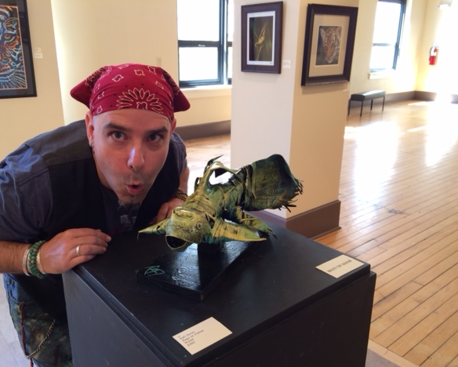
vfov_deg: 47.2
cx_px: 212
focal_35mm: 31
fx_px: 420
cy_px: 187
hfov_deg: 57.1
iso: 64
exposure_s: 1/30
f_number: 2.2
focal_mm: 4.15
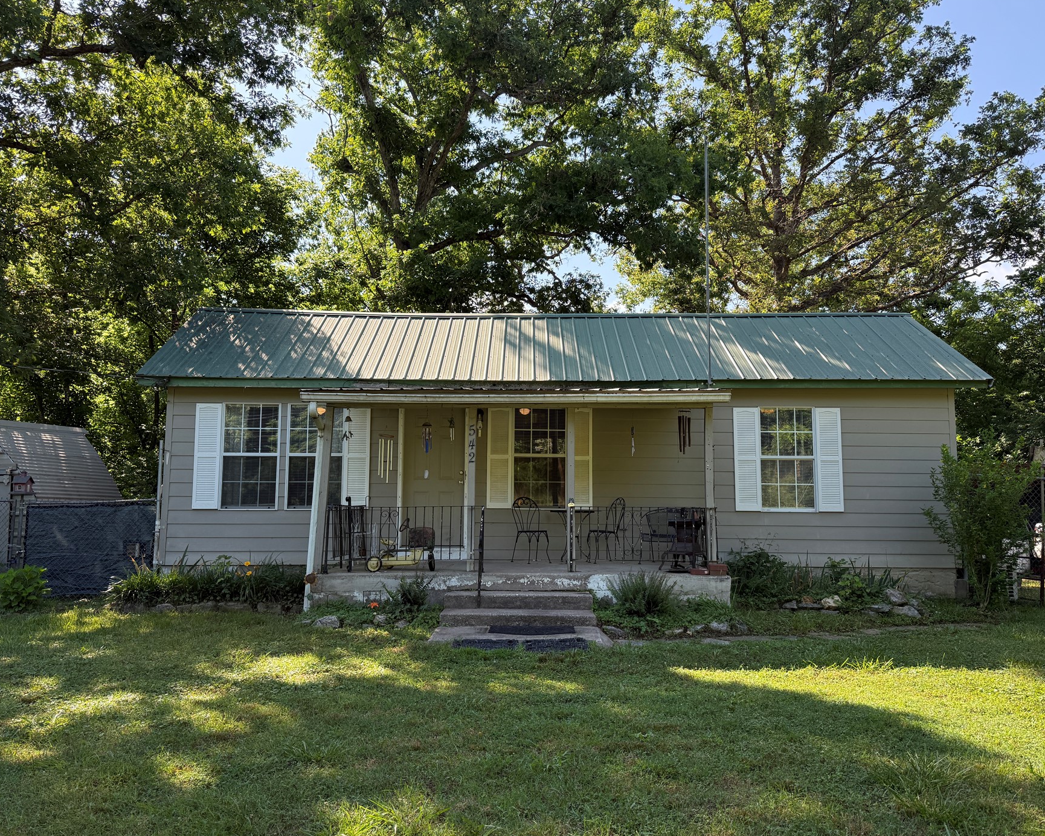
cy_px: 428
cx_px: 532
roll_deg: +0.0
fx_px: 804
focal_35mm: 26
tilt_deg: +6.9
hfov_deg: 66.0
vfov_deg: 54.9
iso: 100
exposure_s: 1/878
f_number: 1.78
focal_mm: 6.76
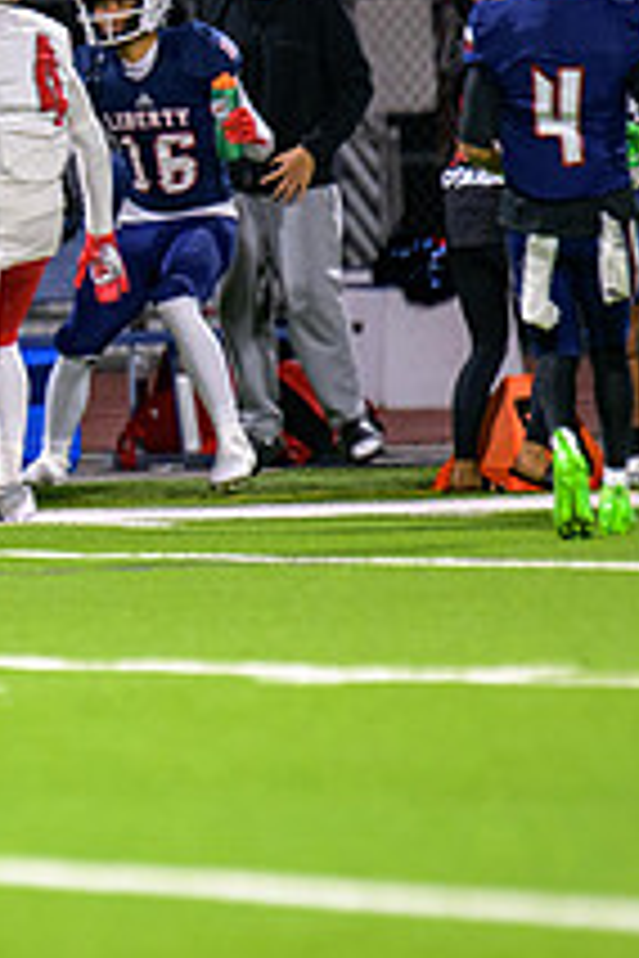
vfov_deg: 2.5
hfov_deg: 1.7
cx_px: -158
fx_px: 21751
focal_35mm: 817
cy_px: 371
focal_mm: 300
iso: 2000
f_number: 2.8
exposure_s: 1/250
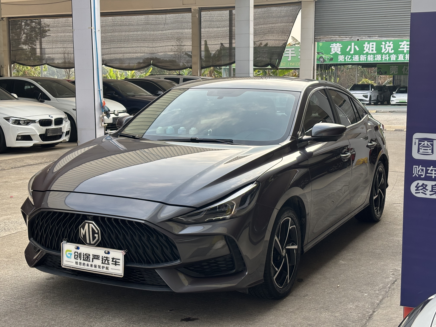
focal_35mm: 52
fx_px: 655
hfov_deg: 36.8
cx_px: 218
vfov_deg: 28.0
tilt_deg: -7.8
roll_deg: +0.5
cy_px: 164
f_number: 1.6
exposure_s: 1/517
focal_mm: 5.96
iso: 32
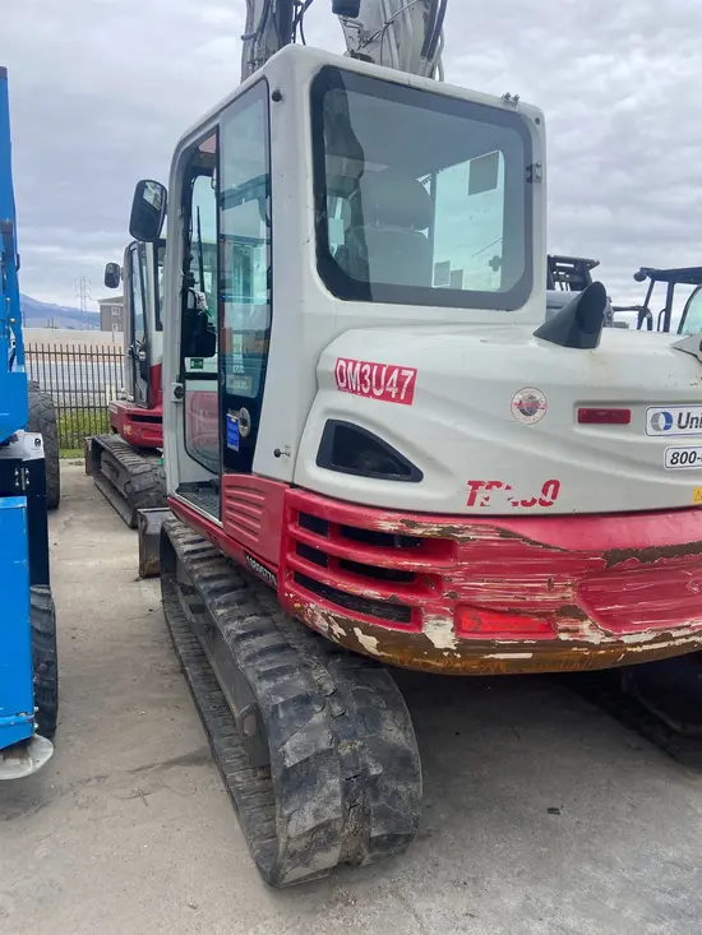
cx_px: 351
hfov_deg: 53.1
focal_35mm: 26
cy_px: 468
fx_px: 703
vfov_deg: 67.3
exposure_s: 1/654
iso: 32
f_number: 1.8
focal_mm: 4.25
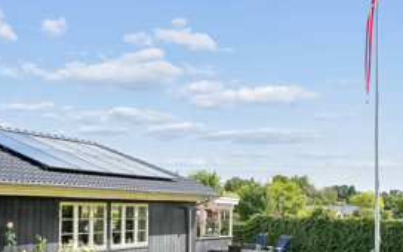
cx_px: 113
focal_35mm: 45
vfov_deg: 28.5
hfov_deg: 43.3
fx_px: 494
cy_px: 147
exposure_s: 1/1000
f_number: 6.3
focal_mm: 30
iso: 400
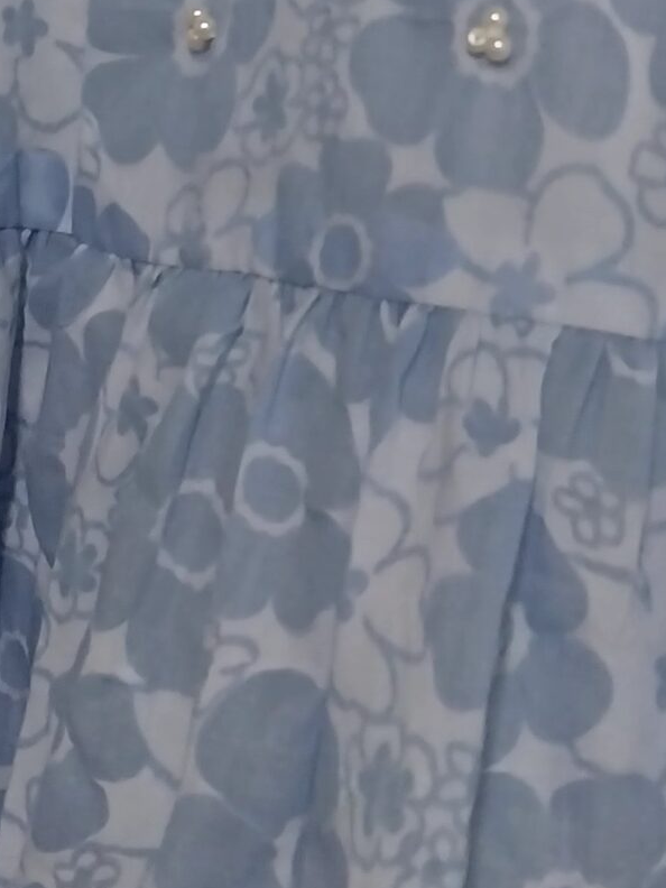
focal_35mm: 84
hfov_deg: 17.5
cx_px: 442
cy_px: 44
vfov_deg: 22.6
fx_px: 2155
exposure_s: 1/33
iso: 320
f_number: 1.8
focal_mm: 4
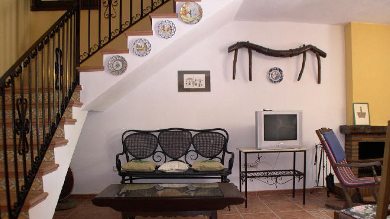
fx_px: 434
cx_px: 197
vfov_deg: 28.2
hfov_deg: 48.4
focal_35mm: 42
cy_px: 143
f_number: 2.8
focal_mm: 8
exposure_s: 1/10.6
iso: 200
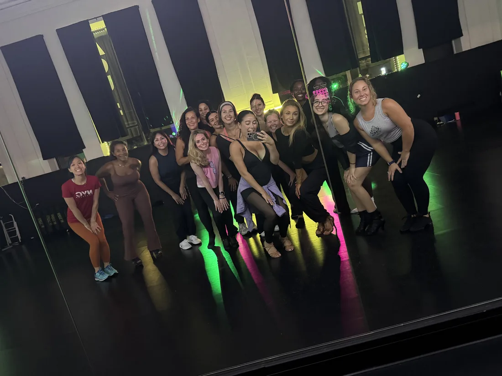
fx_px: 348
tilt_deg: -7.8
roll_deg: +16.0
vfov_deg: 56.8
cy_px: 188
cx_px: 251
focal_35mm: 24
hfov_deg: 71.6
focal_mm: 6.76
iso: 1000
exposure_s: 1/30
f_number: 1.78
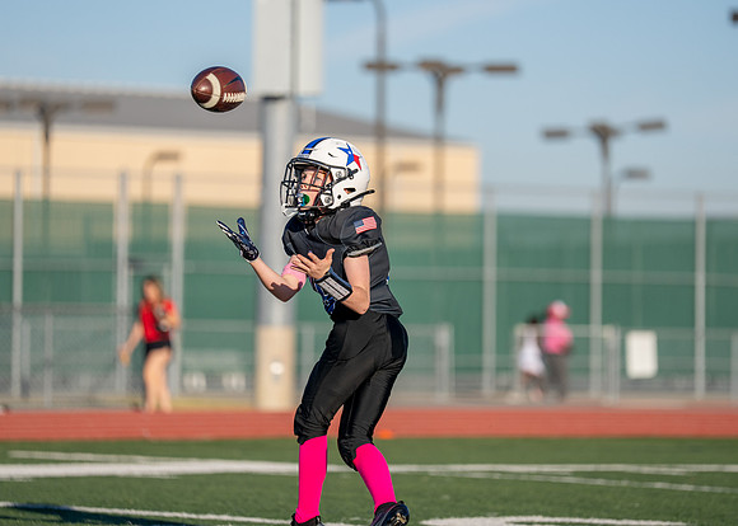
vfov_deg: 7.3
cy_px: 250
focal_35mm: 198
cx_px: 373
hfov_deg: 10.1
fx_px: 4155
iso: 250
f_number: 2.8
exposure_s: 1/4000
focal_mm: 173
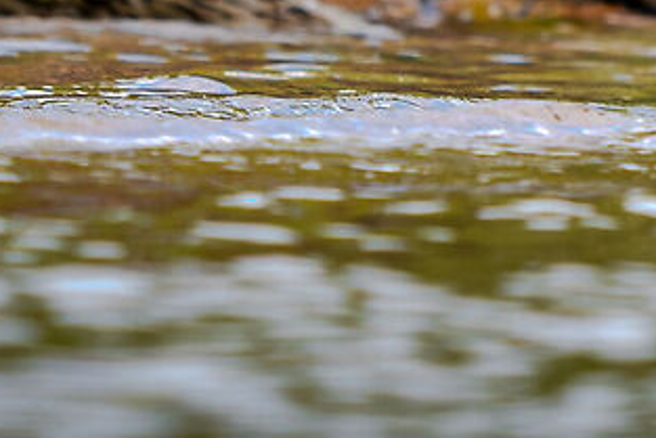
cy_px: -752
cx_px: 1564
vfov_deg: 0.4
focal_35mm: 3065
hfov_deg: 0.7
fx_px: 55874
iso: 250
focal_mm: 400
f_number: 4
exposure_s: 1/1600
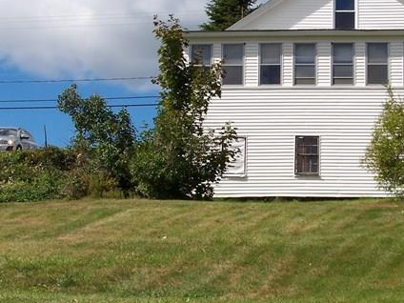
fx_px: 1155
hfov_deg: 19.8
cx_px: 259
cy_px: 153
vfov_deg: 14.9
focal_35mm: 99
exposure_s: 1/400
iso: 64
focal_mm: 7.6
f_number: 5.6
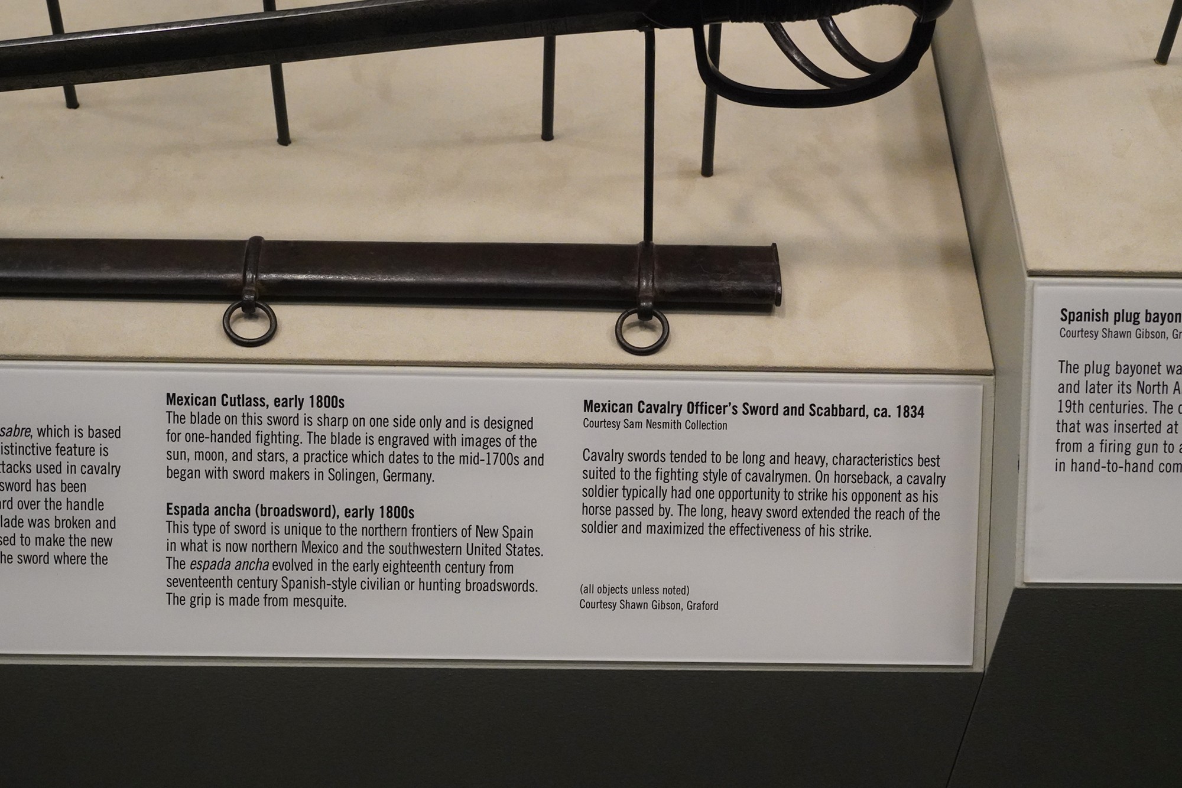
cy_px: 394
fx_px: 1642
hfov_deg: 39.6
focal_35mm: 50
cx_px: 591
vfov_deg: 27.0
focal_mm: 50
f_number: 6.3
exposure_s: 1/100
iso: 8000
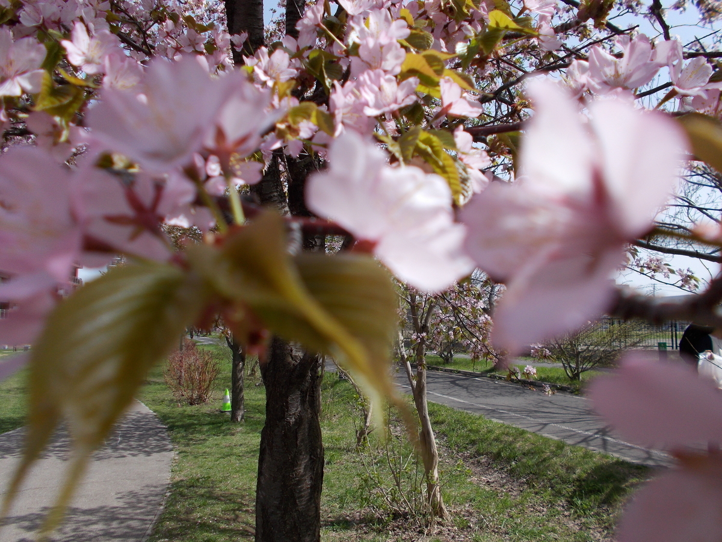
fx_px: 626
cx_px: 361
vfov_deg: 46.8
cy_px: 271
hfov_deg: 60.0
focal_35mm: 30
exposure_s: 1/800
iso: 80
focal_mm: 5.3
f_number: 3.4
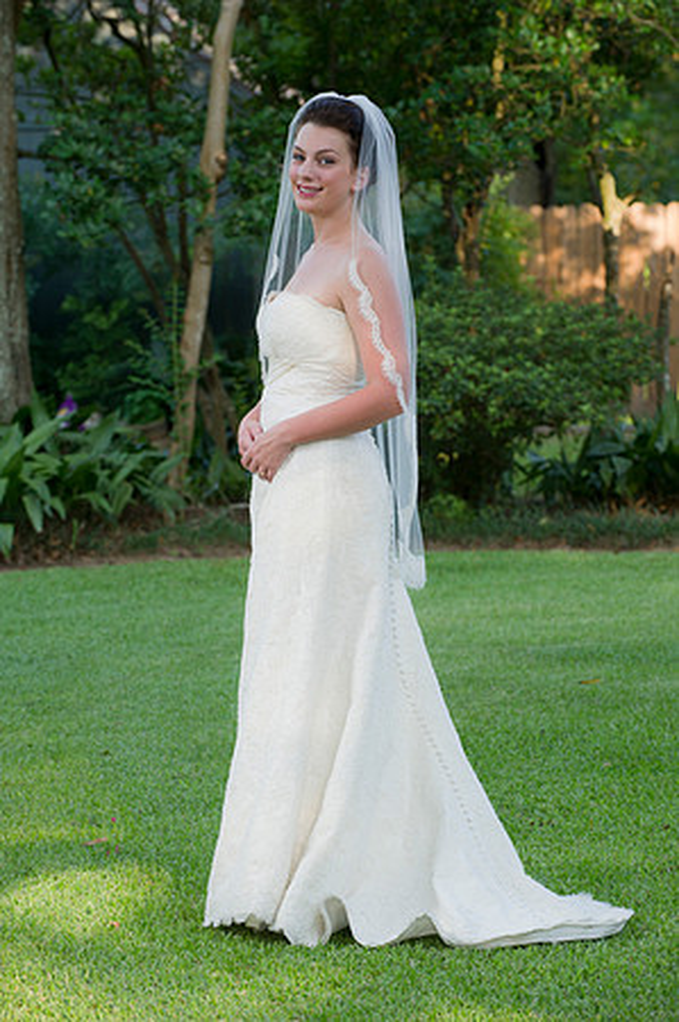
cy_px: 511
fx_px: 3970
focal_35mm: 140
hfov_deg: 9.8
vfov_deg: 14.7
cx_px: 340
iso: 400
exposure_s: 1/80
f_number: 5.6
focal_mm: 140
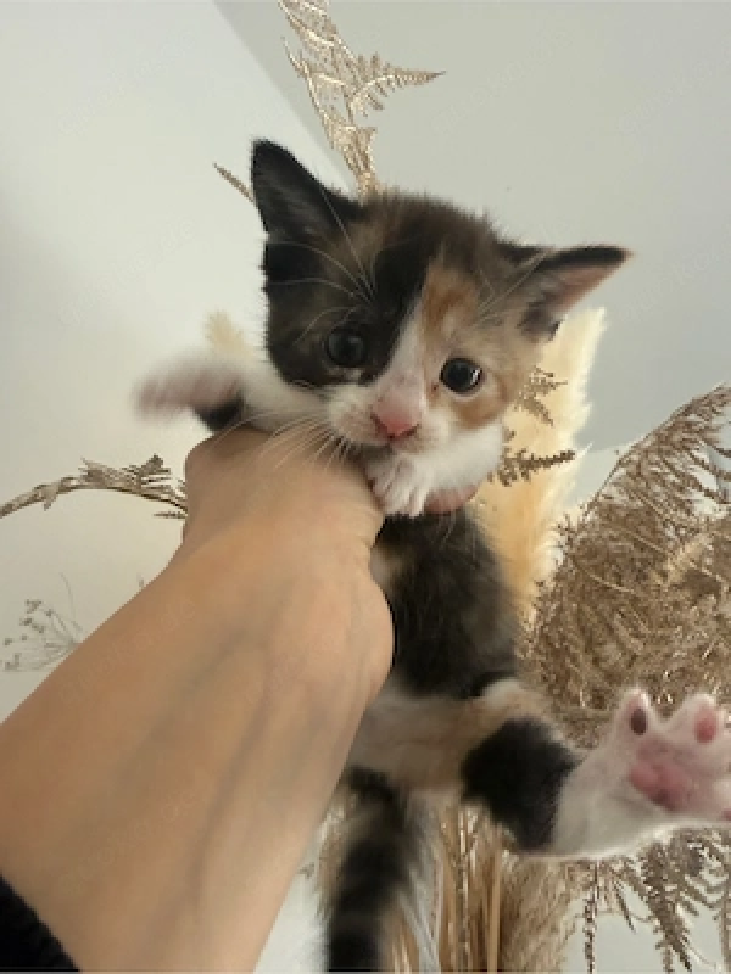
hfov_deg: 56.8
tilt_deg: +32.7
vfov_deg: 71.6
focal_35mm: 24
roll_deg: +0.7
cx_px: 366
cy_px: 487
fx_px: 676
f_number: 2.2
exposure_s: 1/99
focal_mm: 2.22
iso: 160
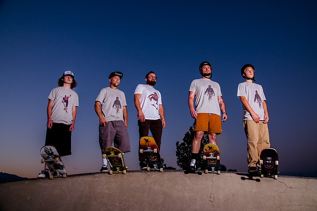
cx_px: 165
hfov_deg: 65.2
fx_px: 248
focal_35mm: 28
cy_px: 104
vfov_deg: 46.1
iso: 2000
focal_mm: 27
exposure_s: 1/400
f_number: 5.6
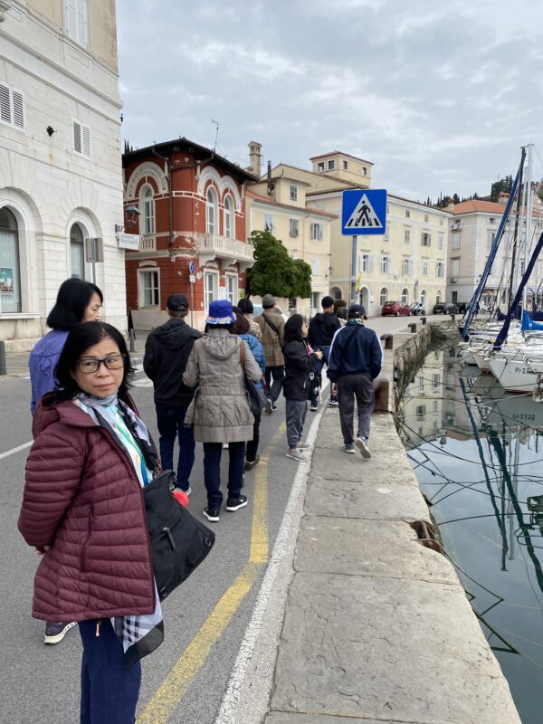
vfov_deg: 67.3
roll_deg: +0.1
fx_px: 544
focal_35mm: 26
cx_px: 272
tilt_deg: -5.8
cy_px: 362
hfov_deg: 53.1
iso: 32
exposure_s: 1/1522
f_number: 1.8
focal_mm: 4.25
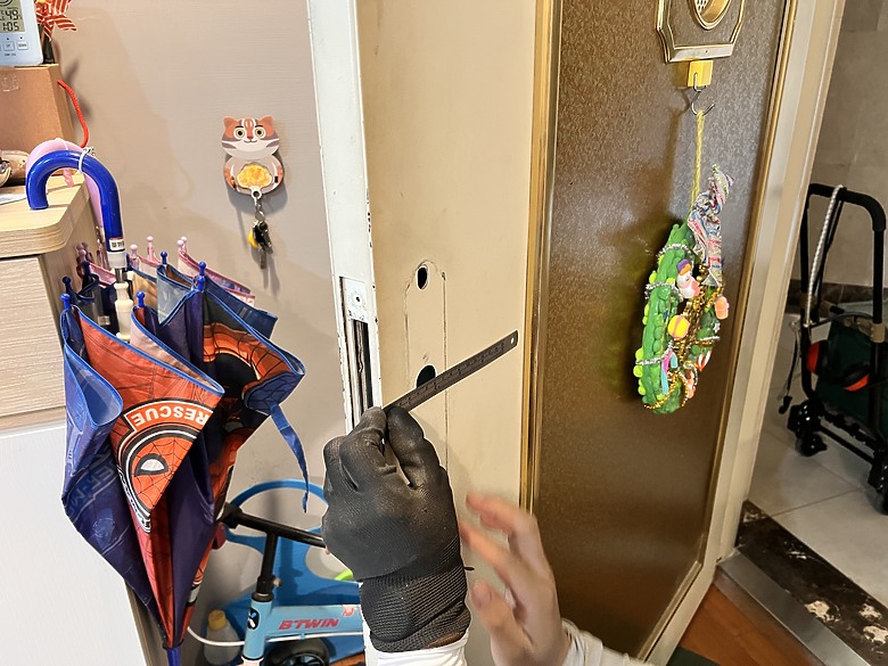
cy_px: 333
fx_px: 667
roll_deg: +1.3
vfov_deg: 53.1
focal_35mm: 26
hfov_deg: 67.3
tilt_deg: -23.5
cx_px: 444
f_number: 1.5
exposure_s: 1/60
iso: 400
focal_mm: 5.7
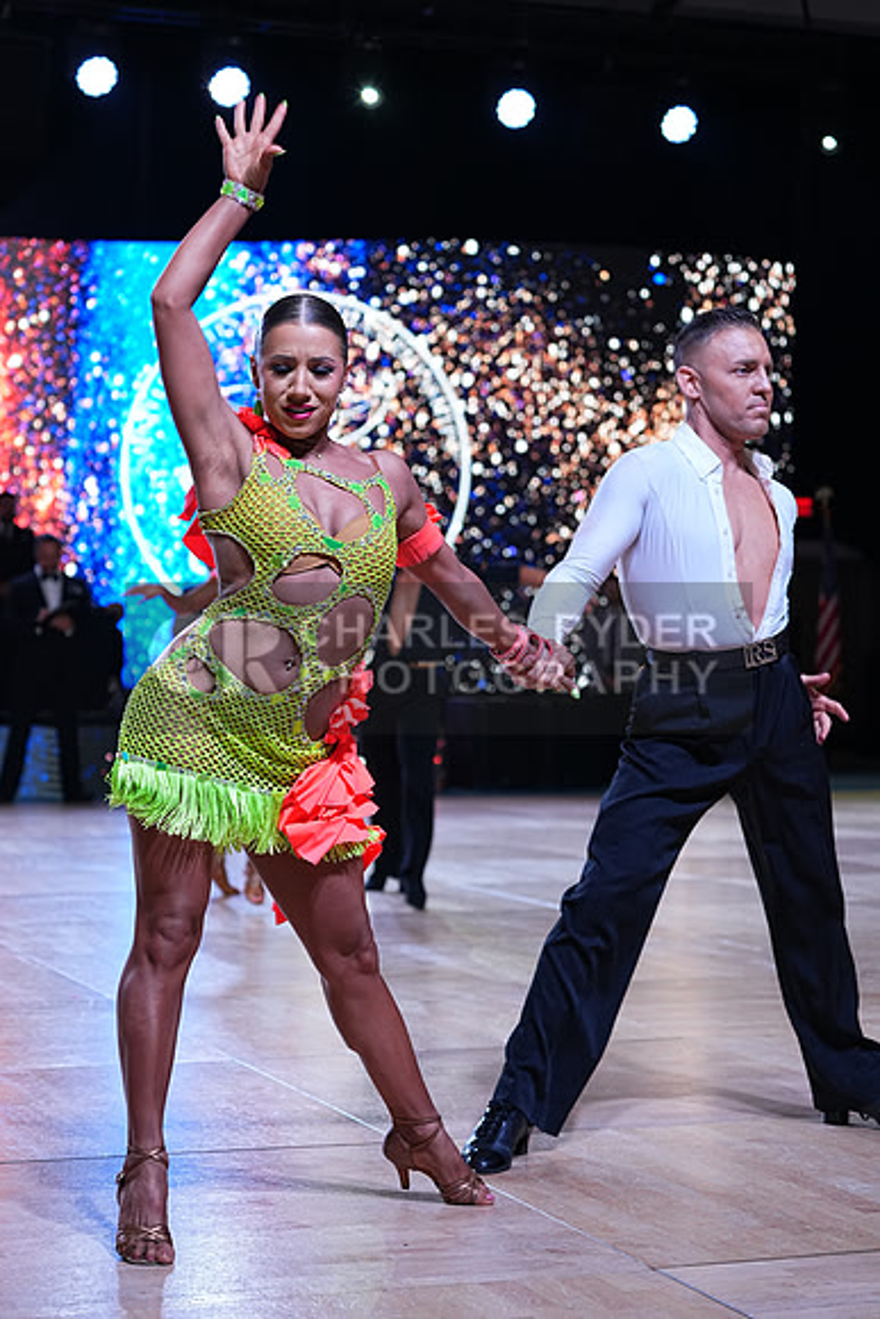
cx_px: 440
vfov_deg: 28.8
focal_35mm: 70
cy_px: 660
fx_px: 2565
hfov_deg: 19.5
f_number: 4
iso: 800
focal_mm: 70
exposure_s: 1/400
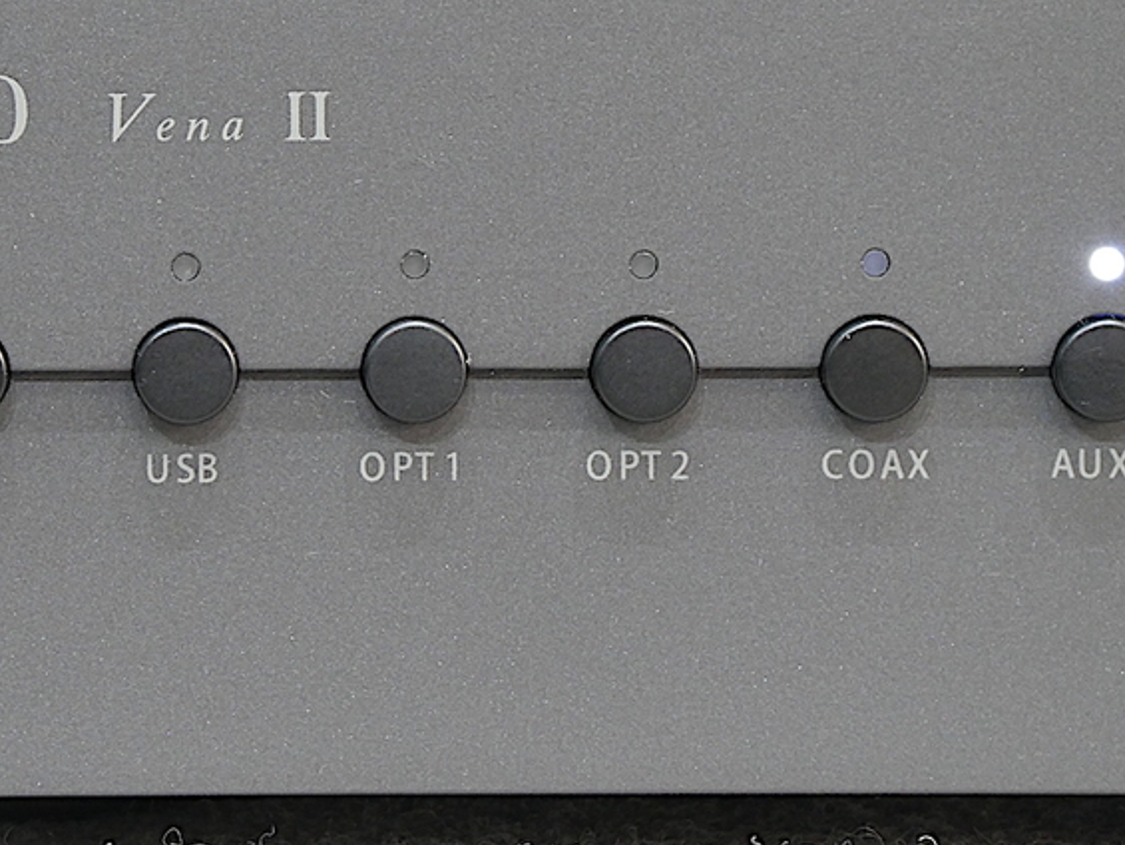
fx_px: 7899
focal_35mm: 243
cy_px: 339
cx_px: 233
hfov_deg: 8.1
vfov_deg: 6.1
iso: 200
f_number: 5.4
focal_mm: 25.6
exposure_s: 1/4
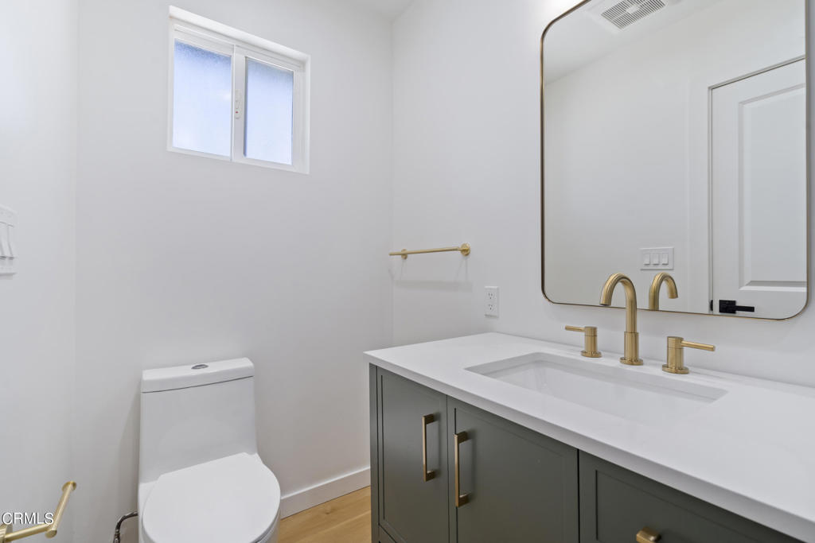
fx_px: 362
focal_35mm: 16
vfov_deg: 73.8
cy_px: 272
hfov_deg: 96.7
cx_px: 408
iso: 400
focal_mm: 16
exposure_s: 1/4
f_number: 8
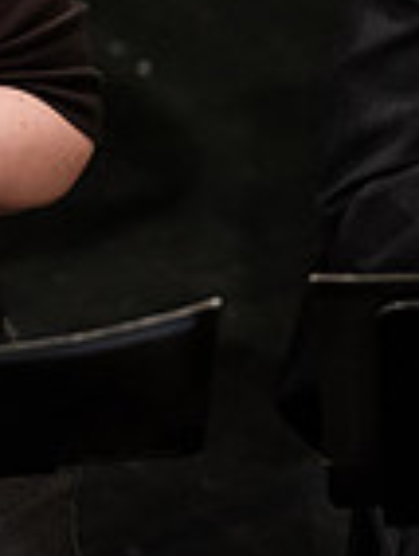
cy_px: -116
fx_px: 18939
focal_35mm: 1177
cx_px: -568
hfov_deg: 1.3
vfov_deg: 1.7
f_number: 2.8
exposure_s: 1/320
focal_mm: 300
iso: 3200
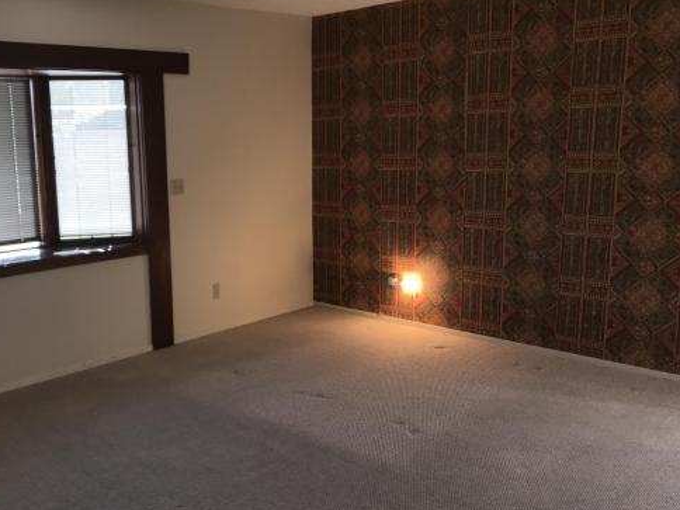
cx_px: 254
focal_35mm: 37
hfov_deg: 49.6
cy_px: 257
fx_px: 727
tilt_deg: -11.8
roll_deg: +1.7
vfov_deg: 38.7
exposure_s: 1/57
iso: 20
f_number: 1.8
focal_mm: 3.99
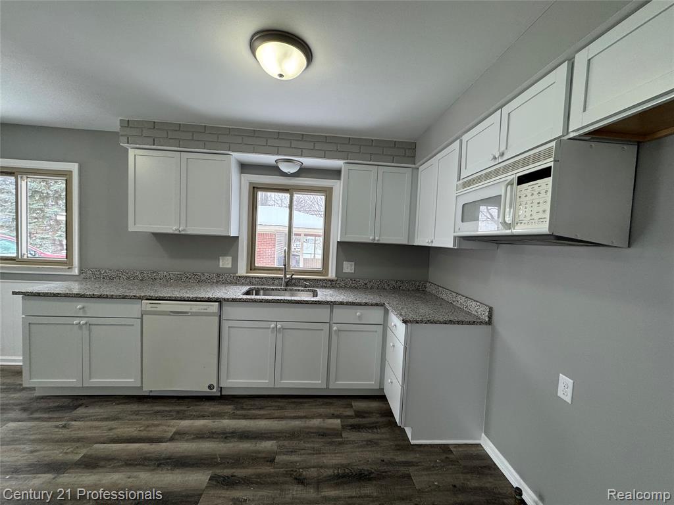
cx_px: 337
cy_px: 252
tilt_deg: -3.3
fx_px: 273
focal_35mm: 14
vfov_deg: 85.7
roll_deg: -2.9
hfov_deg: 102.1
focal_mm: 2.22
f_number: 2.2
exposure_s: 1/120
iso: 160
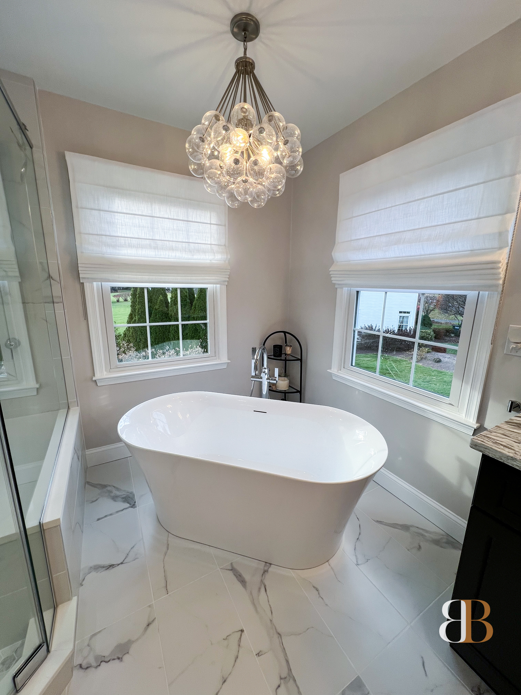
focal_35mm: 13
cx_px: 260
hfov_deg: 89.9
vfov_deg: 106.2
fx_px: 261
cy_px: 348
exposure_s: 1/120
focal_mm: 1.57
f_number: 1.8
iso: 32
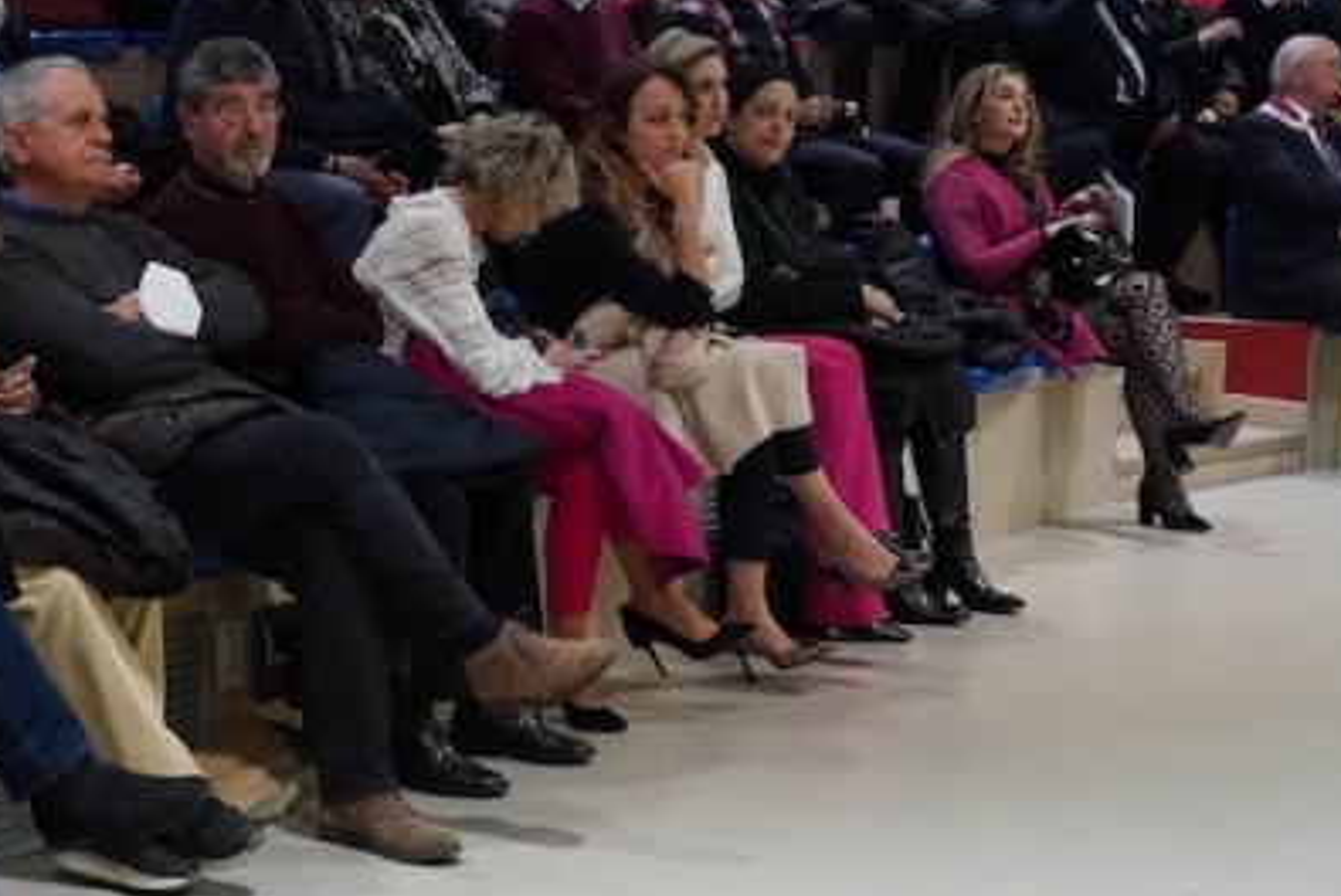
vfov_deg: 17.3
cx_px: 139
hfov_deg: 24.9
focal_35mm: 79
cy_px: 350
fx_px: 2945
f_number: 4.5
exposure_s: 1/125
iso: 3200
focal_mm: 26
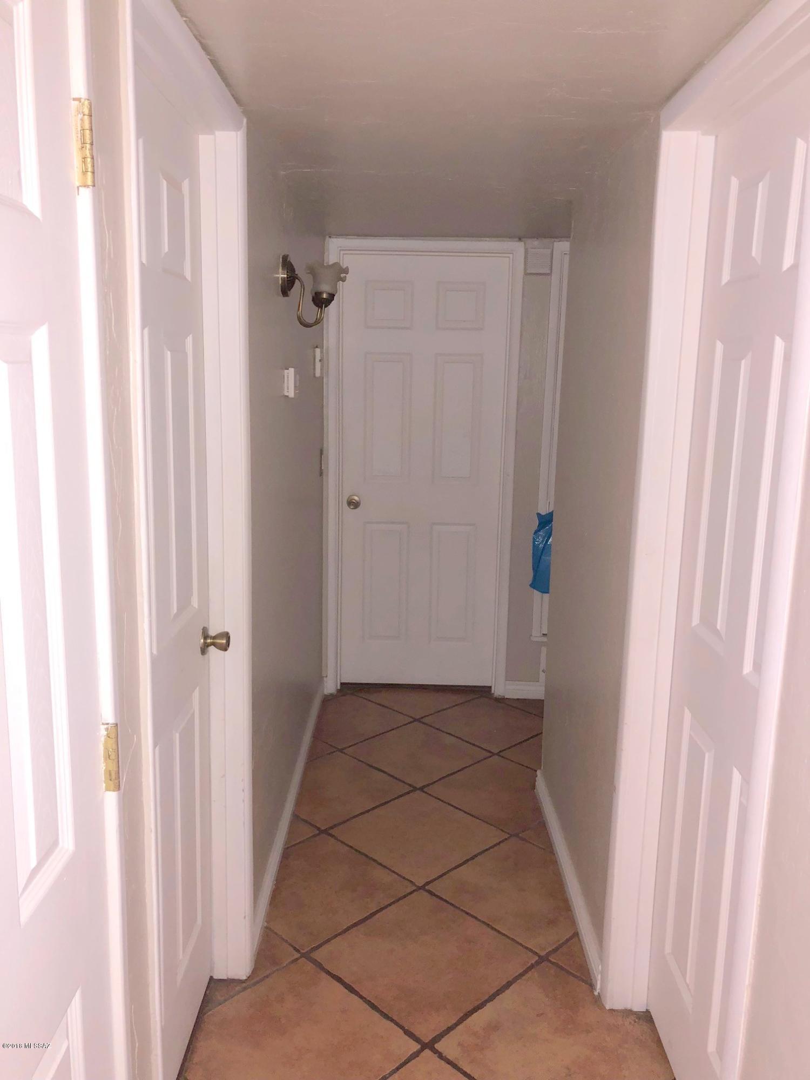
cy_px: 540
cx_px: 405
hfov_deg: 49.7
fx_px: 874
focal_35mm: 28
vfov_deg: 63.4
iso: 100
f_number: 1.8
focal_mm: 4
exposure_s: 1/20
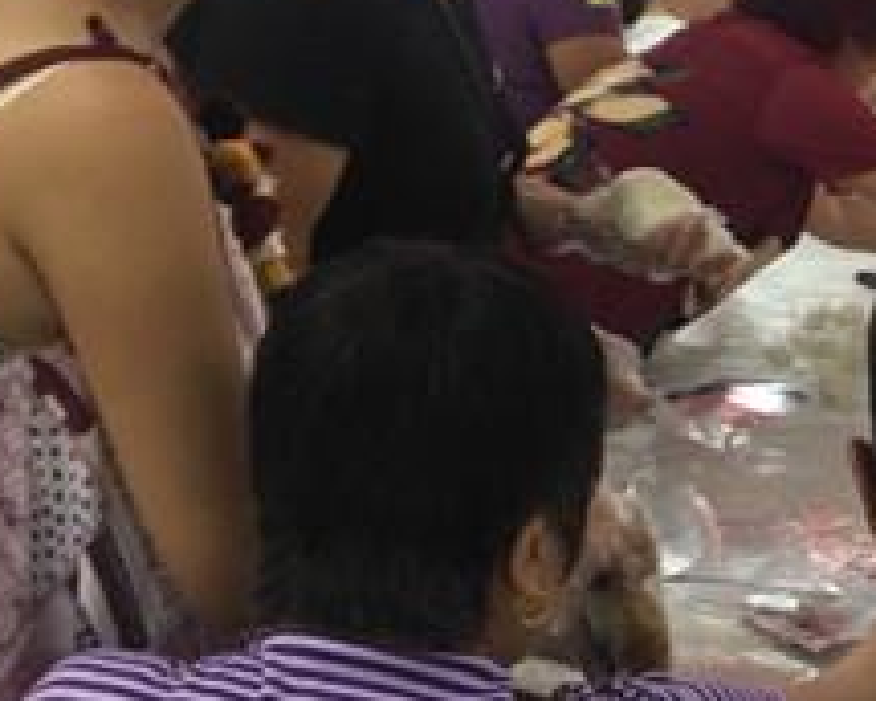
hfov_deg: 22.7
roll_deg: +0.9
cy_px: 269
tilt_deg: -12.3
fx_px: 2048
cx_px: 966
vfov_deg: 19.4
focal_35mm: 79
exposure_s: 1/17
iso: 64
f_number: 2.2
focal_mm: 4.15
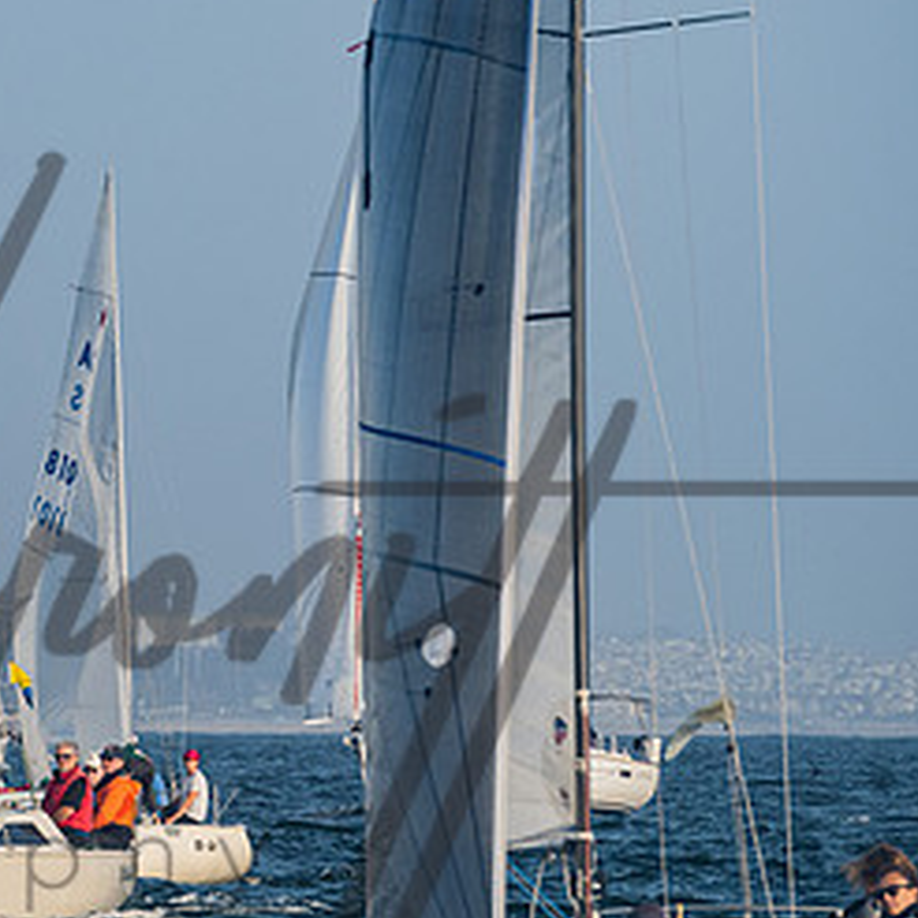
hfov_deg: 3.6
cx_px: -126
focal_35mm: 488
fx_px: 14642
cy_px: 466
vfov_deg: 3.6
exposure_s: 1/800
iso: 400
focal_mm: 200
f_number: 8
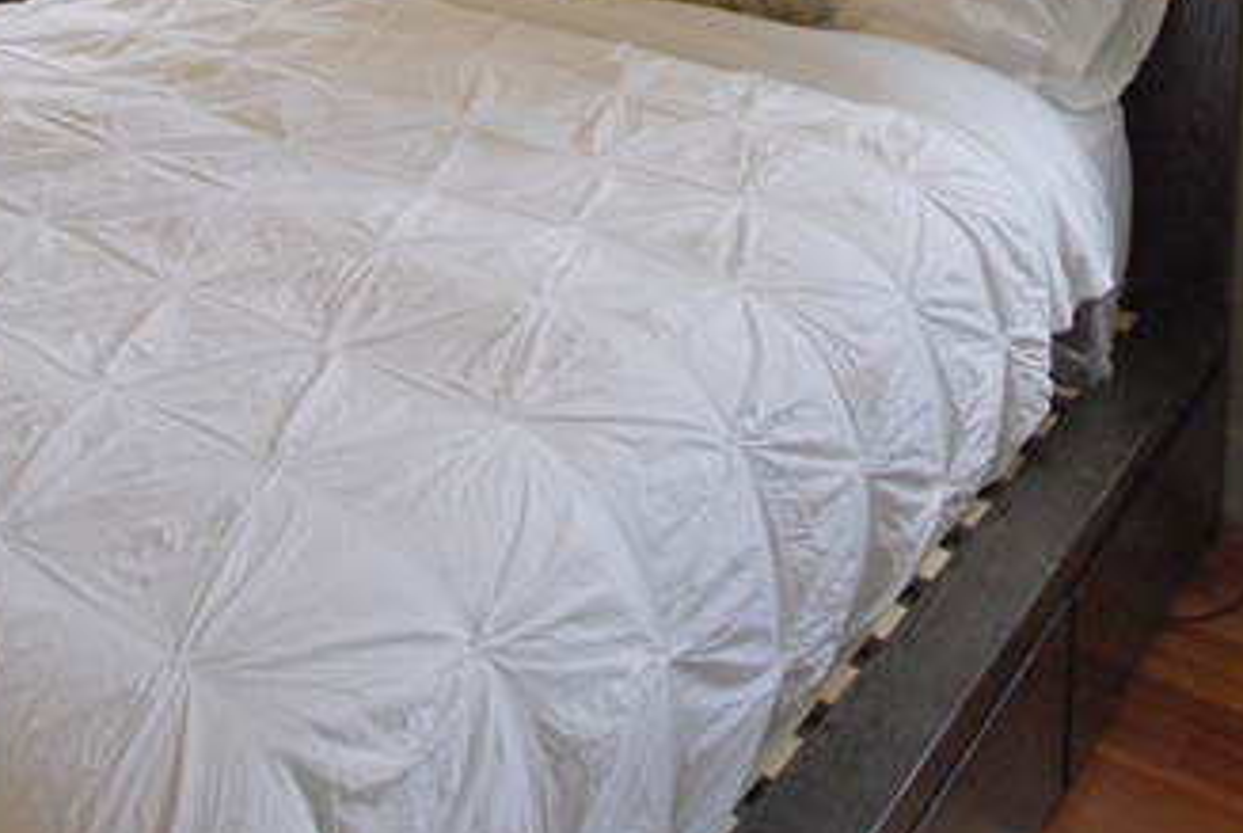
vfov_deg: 23.7
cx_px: 494
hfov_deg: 41.7
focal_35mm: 47
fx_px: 1625
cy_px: -365
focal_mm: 10
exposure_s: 1/30
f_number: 4
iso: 280
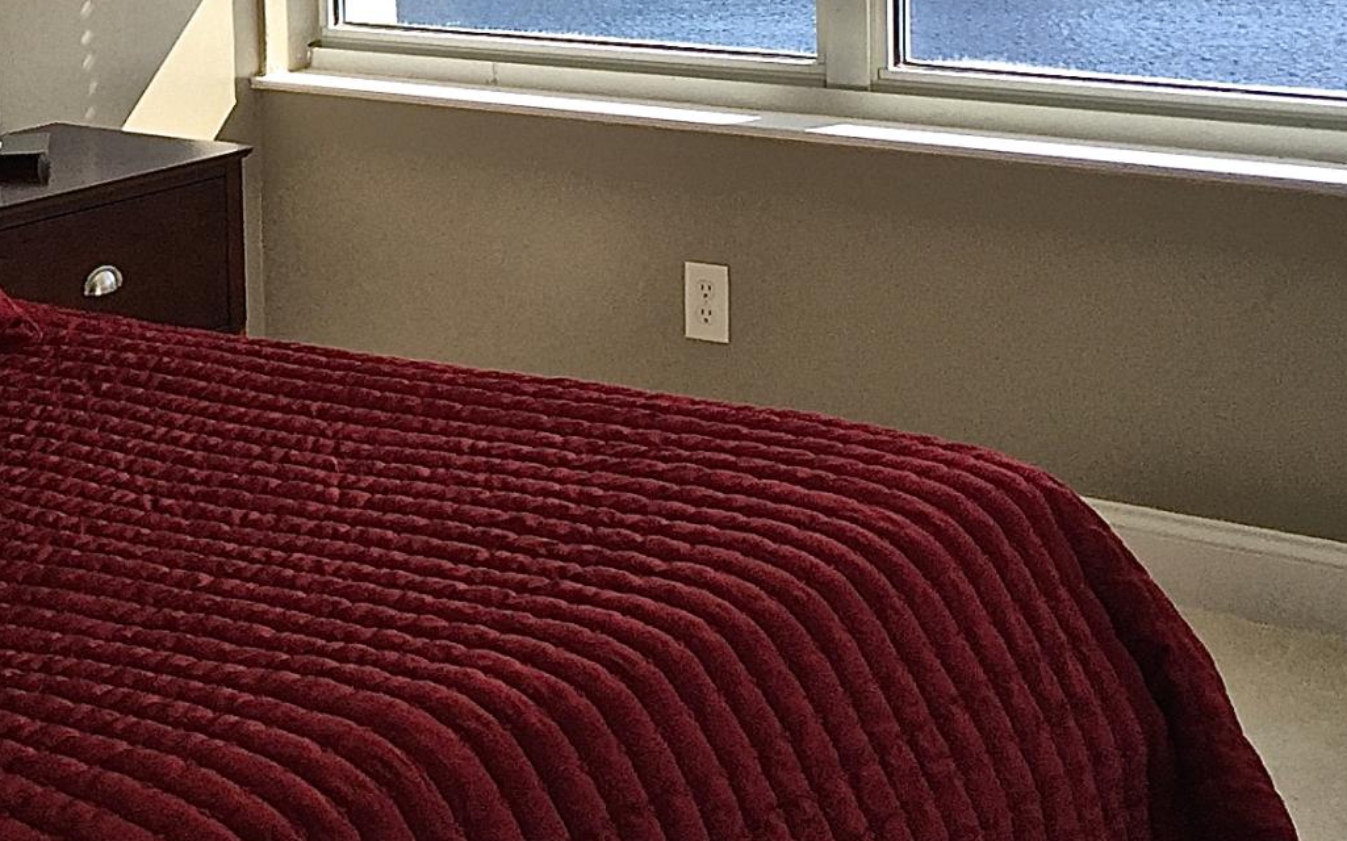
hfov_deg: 22.1
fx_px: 3303
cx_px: -51
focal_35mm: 90
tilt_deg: -5.6
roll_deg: +2.3
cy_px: 17
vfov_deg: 14.3
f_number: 2.2
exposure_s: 1/293
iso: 32
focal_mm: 4.15
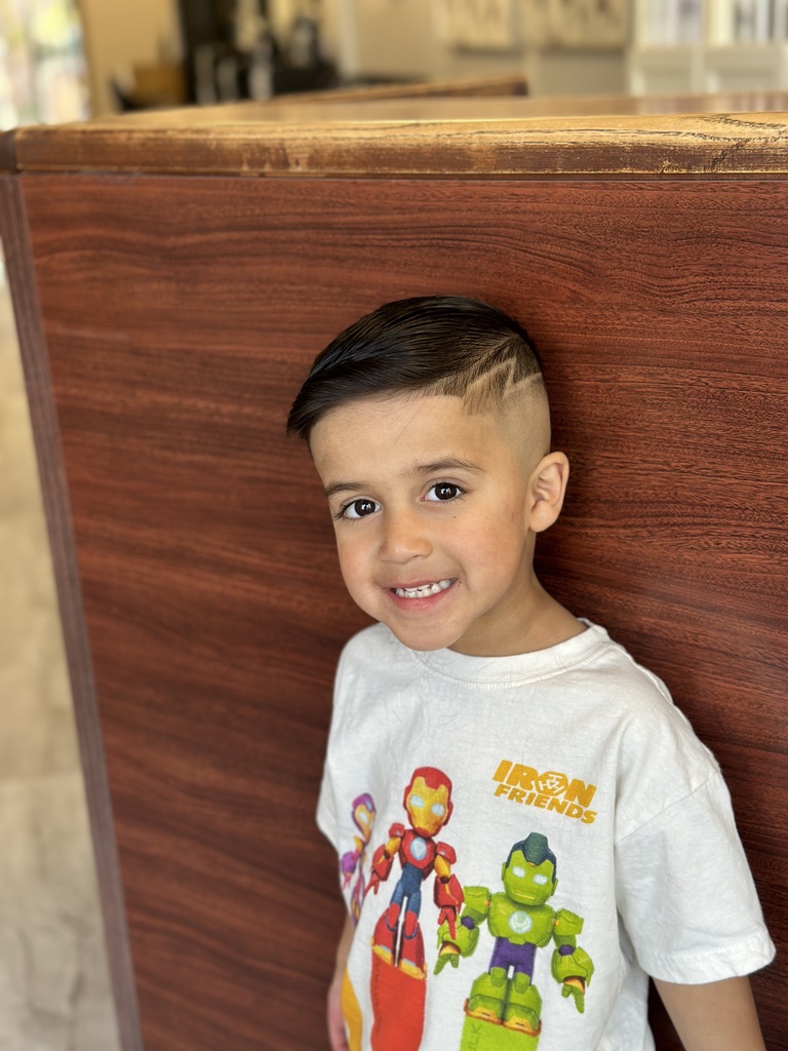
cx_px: 394
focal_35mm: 48
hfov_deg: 30.3
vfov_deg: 39.7
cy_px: 526
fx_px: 1457
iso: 100
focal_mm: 6.86
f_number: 1.78
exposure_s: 1/120
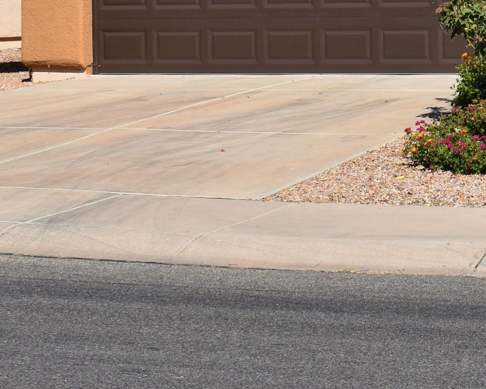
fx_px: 1979
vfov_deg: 11.0
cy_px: -89
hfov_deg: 13.6
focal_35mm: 138
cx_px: 607
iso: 100
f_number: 10
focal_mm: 29
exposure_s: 1/400
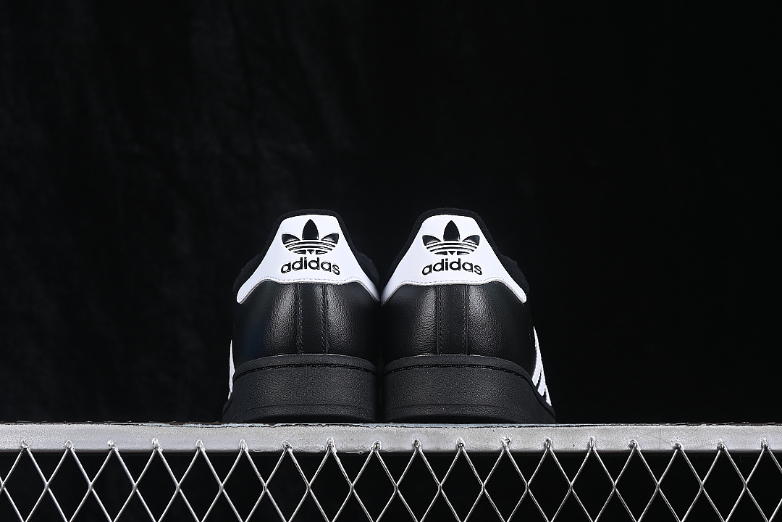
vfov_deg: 18.2
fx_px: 1629
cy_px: 261
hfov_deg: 27.0
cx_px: 391
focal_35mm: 75
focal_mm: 50
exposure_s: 1/60
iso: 160
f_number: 6.3
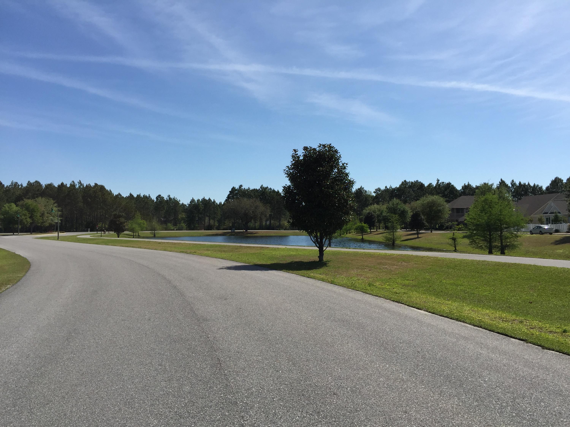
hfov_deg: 61.7
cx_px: 285
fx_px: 478
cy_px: 214
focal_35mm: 29
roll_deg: -0.2
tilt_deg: +0.6
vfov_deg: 48.2
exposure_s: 1/2639
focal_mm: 4.15
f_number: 2.2
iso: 32
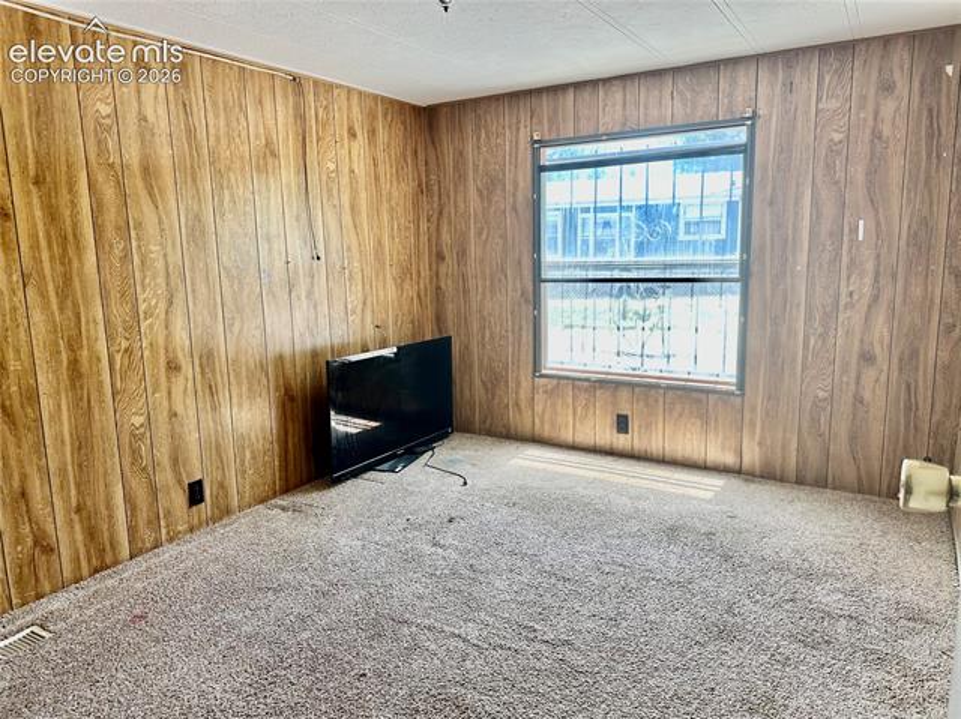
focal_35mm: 24
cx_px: 480
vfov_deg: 56.8
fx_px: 666
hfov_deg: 71.6
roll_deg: +1.8
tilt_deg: -9.8
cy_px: 360
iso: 80
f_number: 1.78
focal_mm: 6.86
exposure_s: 1/121
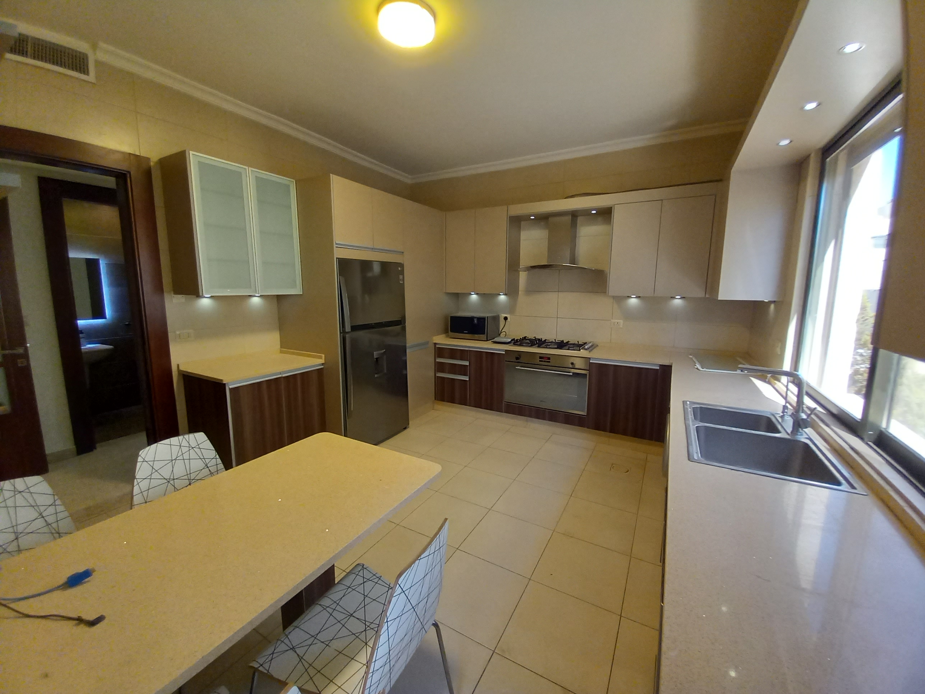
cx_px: 462
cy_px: 347
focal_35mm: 13
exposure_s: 1/50
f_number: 2.2
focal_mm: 1.13
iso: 100
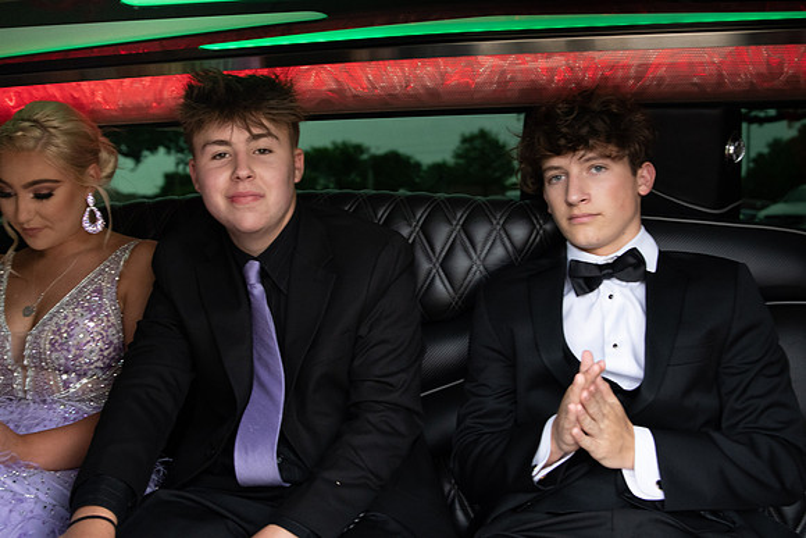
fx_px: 806
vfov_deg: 36.9
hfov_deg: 53.1
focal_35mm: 36
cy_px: 269
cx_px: 403
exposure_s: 1/320
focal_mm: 24
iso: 1600
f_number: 2.8
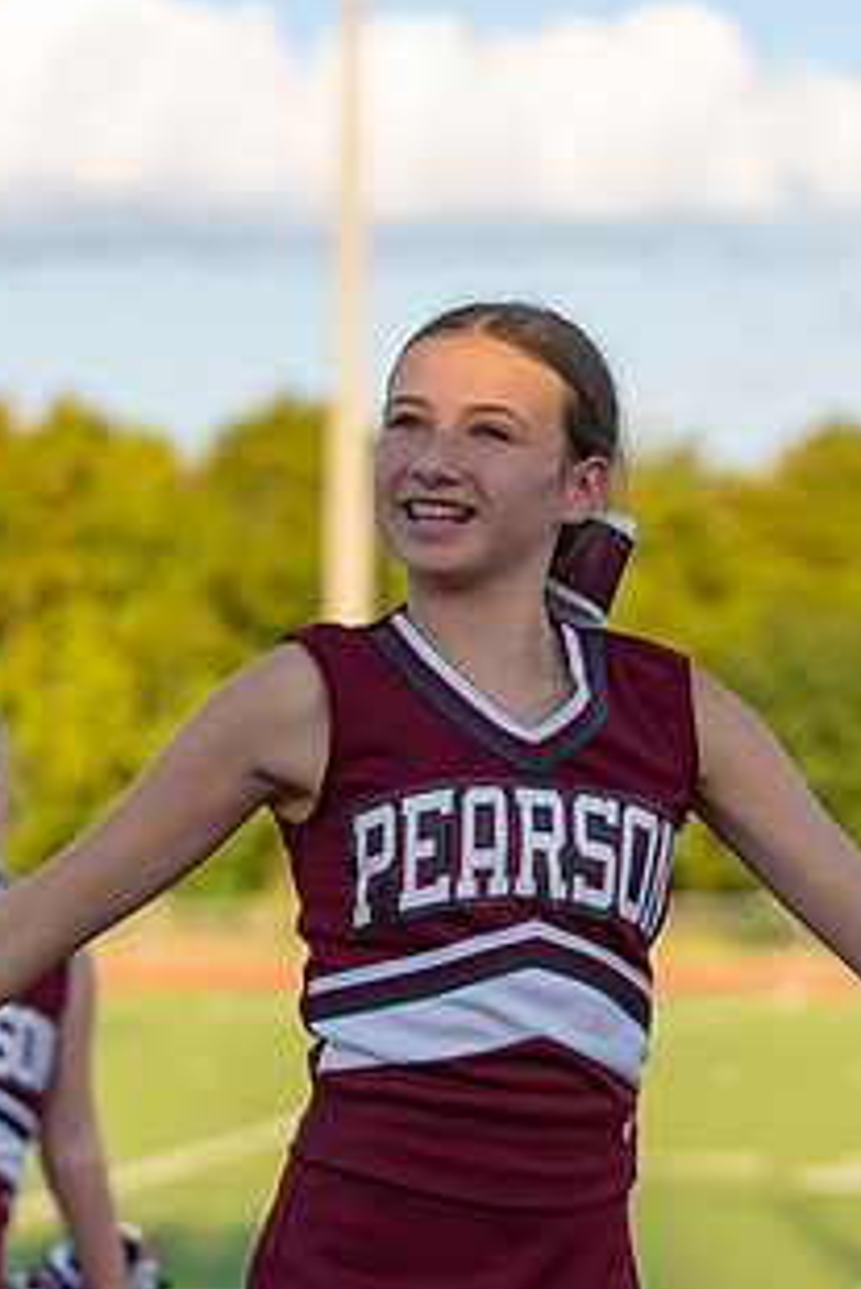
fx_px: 4694
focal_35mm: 131
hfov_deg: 10.5
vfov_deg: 15.6
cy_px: 630
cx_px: 482
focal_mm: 70
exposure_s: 1/1250
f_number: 2.8
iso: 200
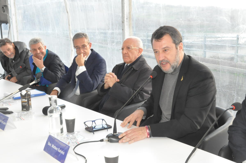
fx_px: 328
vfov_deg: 28.0
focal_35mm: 48
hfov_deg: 41.2
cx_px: 123
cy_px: 82
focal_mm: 32
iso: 2500
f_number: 16
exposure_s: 1/40
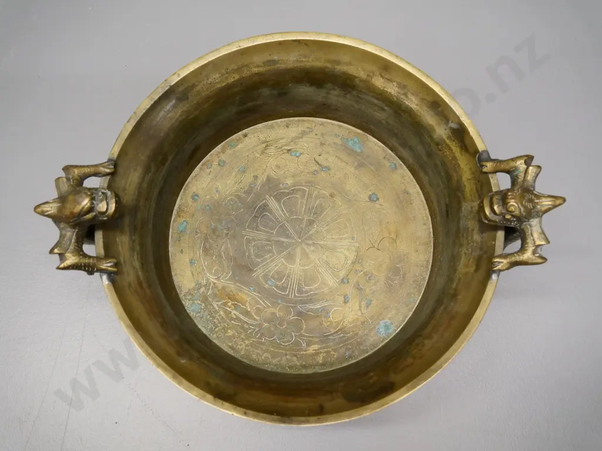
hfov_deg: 51.4
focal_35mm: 36
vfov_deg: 39.7
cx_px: 301
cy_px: 226
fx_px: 626
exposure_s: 1/100
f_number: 5
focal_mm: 18
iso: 1600
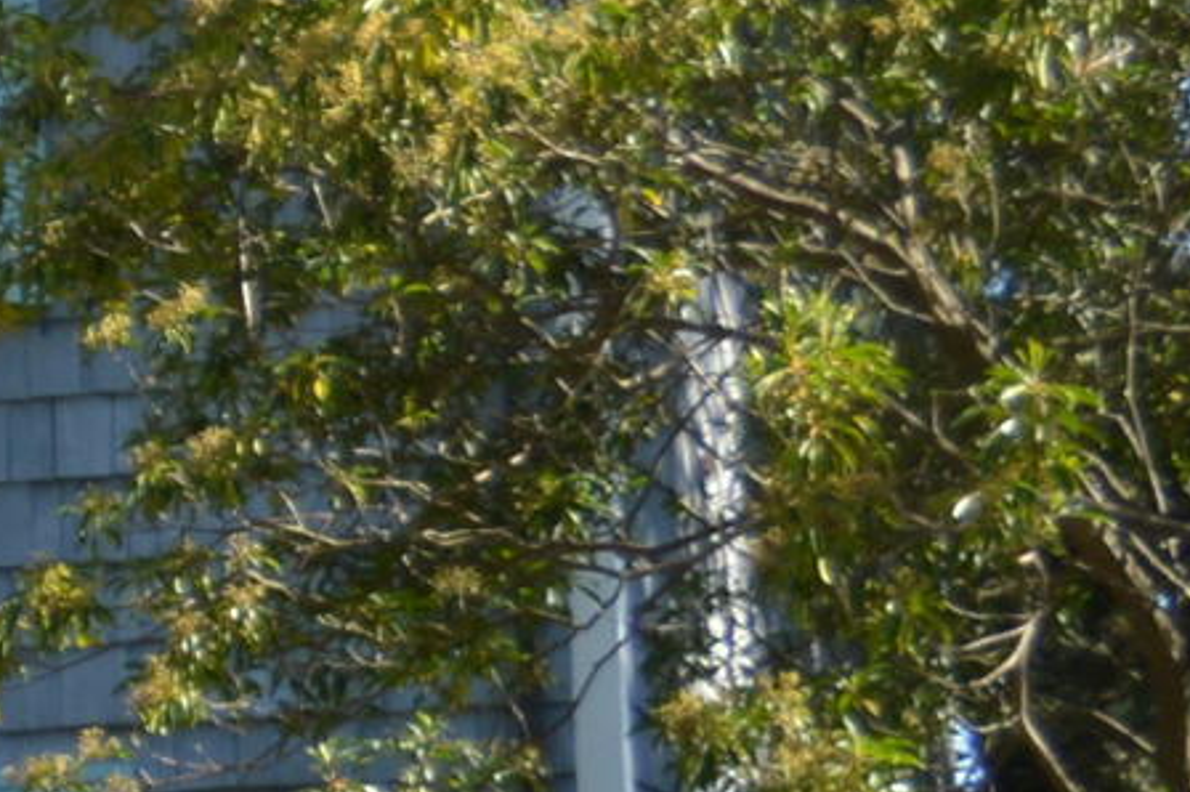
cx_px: -2197
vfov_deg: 5.7
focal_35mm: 241
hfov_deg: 7.6
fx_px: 7960
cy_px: 558
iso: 100
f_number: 4
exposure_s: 1/320
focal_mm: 24
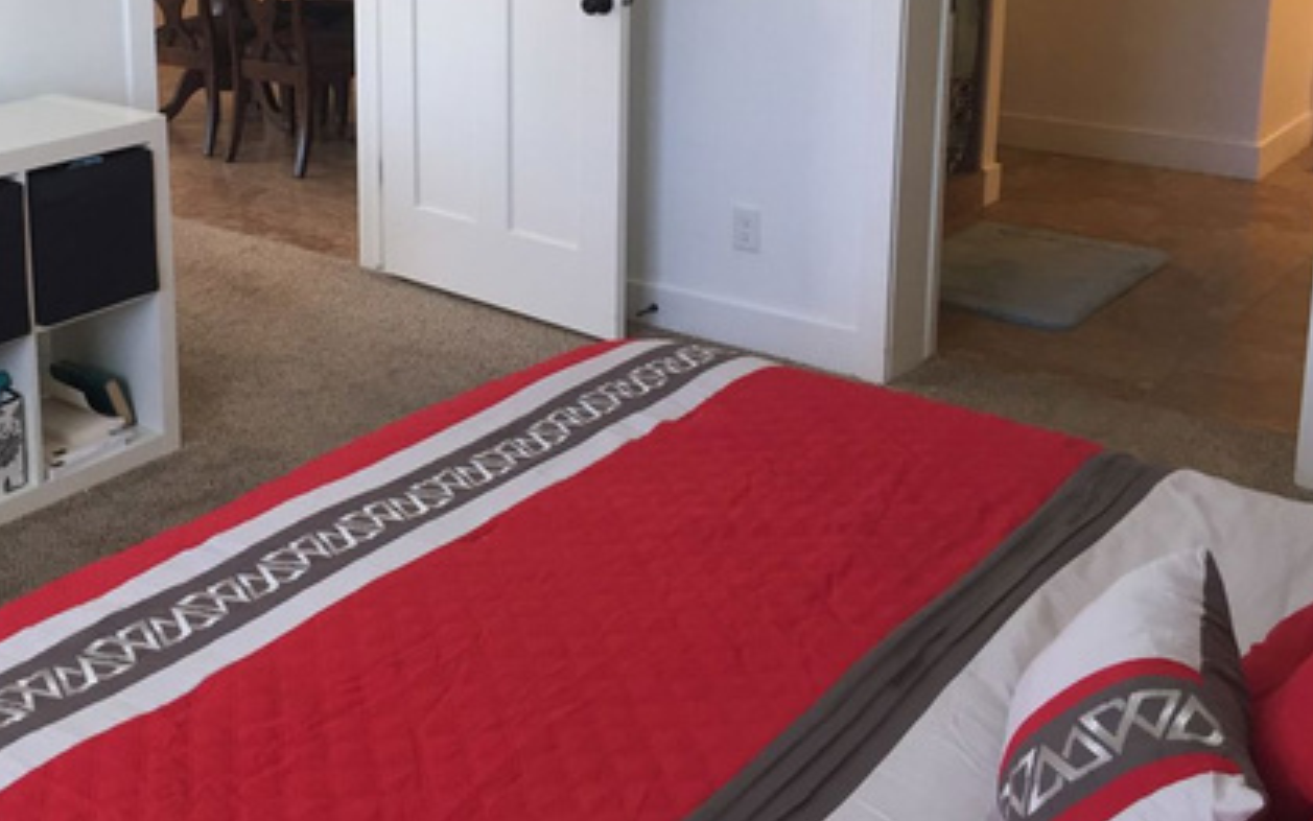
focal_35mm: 47
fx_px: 1682
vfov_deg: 26.7
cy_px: 122
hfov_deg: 41.9
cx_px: 401
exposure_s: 1/30
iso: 32
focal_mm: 4.15
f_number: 2.2
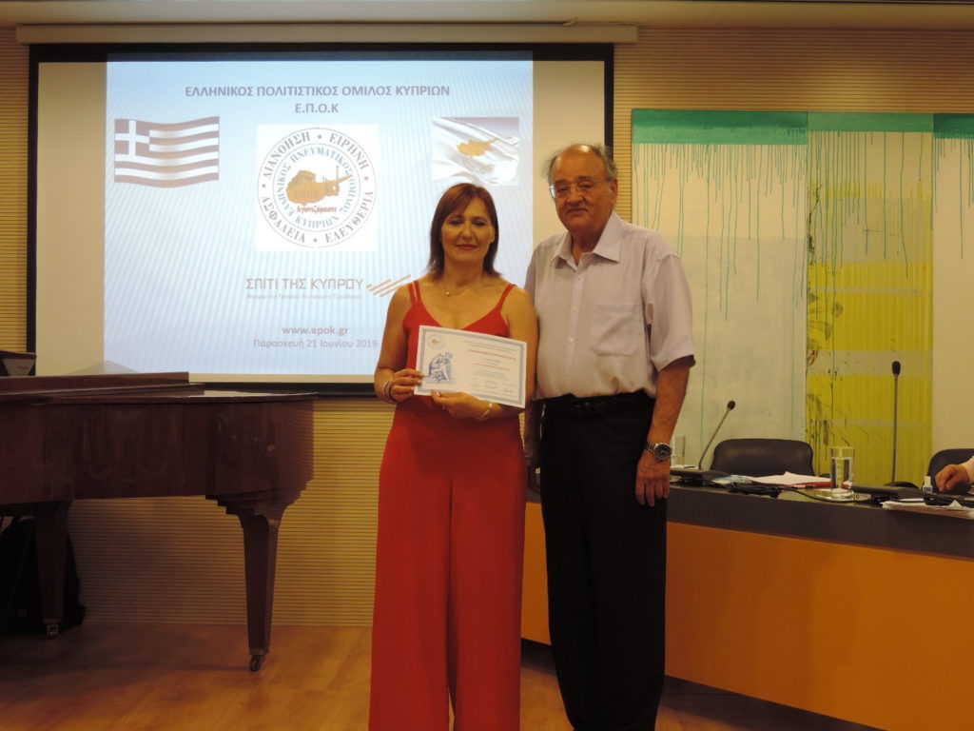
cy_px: 366
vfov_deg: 30.9
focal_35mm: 47
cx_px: 487
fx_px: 1322
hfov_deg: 40.4
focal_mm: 8.3
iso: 360
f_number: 3.5
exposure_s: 1/50
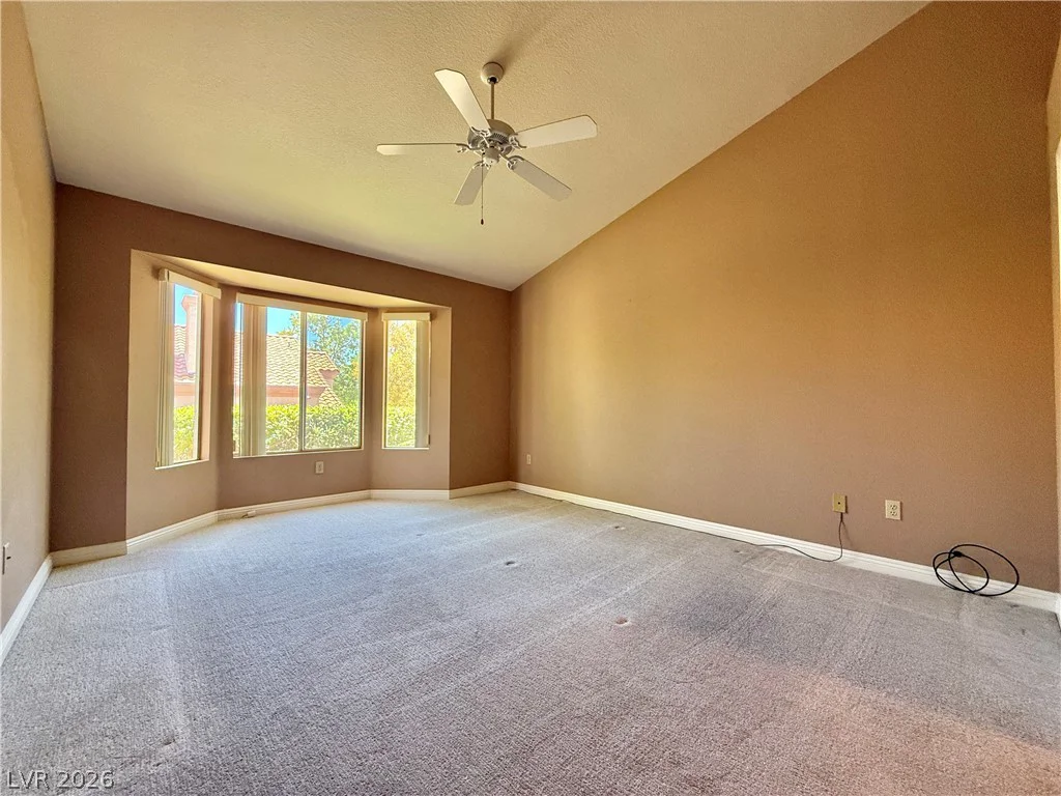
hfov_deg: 102.1
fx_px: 429
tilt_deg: +1.2
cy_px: 398
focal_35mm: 14
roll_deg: -0.3
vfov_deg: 85.7
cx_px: 530
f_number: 2.2
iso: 200
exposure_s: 1/99
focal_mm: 2.22
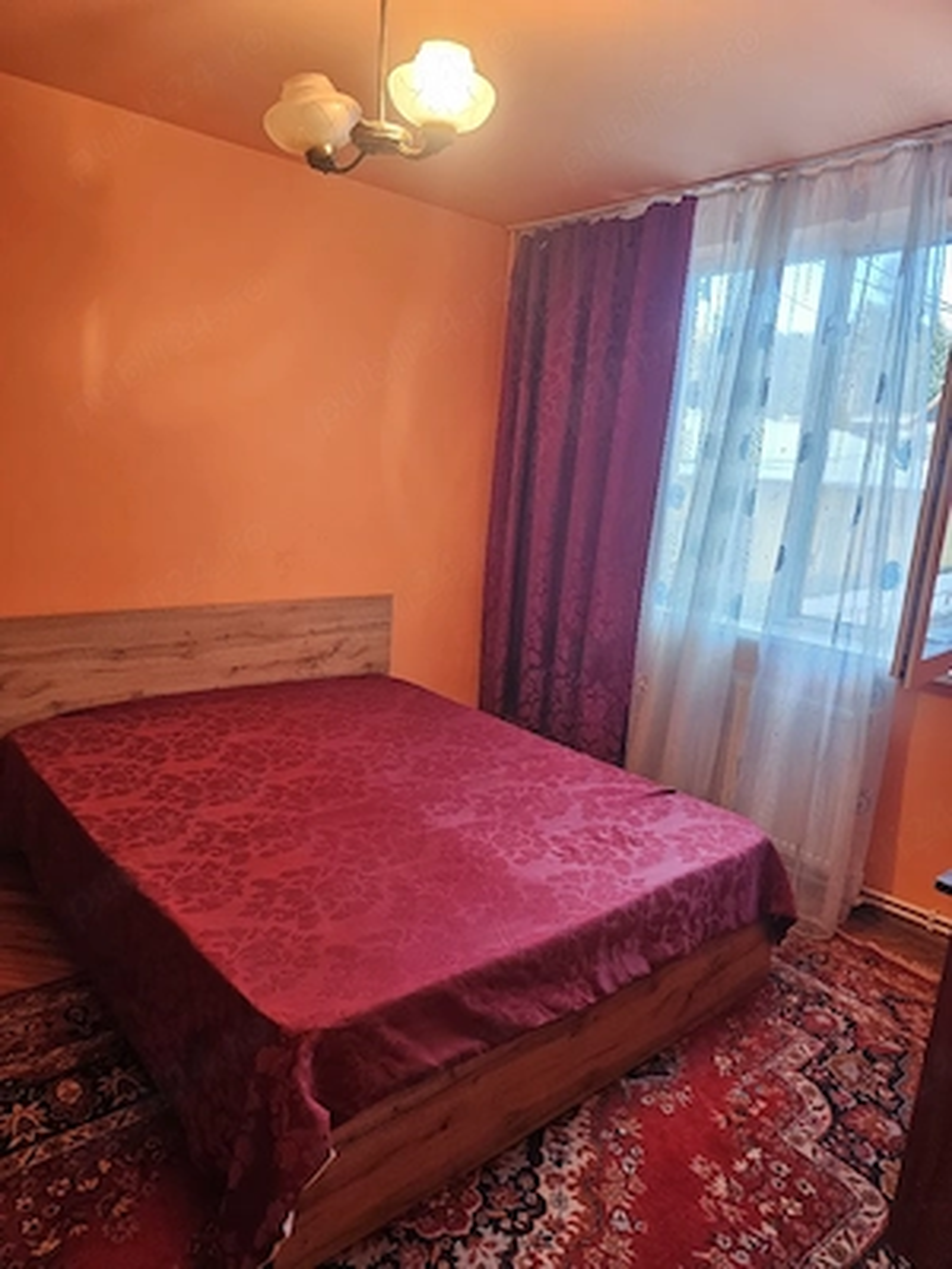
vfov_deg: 73.9
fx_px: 843
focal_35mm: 23
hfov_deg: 58.9
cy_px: 634
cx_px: 476
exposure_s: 1/101
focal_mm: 6.3
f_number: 1.7
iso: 250
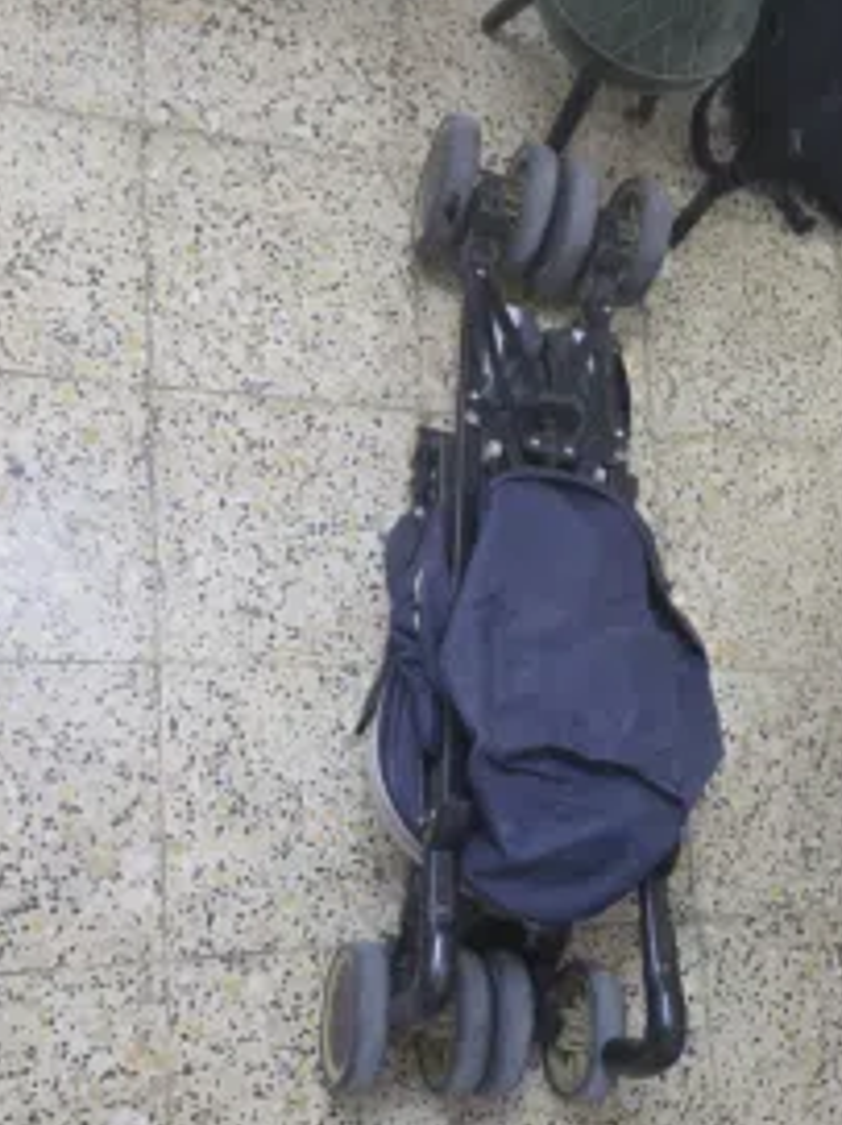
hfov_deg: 41.7
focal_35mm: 34
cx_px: 465
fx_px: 1104
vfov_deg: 53.3
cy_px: 710
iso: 400
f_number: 1.7
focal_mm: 6.3
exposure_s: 1/100
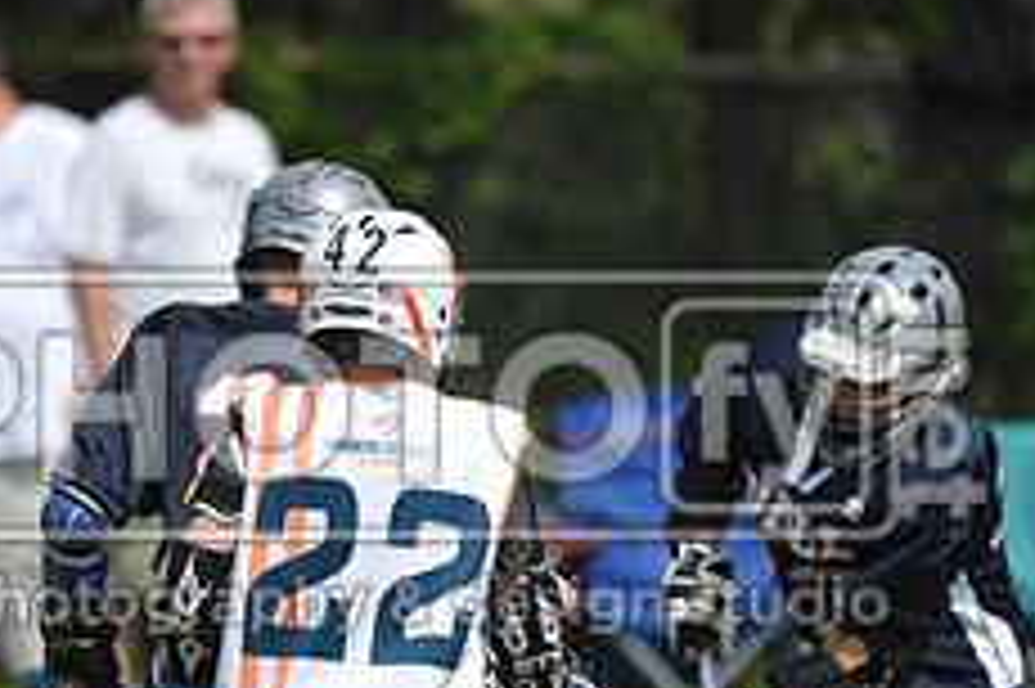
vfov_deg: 1.4
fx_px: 27551
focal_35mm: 959
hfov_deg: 2.2
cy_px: 436
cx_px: 405
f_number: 4
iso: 640
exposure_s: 1/5000
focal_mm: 380
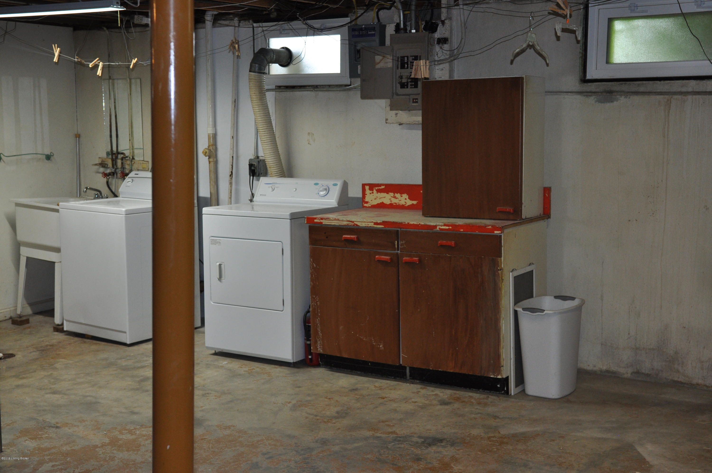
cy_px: 236
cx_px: 356
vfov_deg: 28.0
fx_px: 948
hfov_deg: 41.2
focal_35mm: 48
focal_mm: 32
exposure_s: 1/200
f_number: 3.5
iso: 640
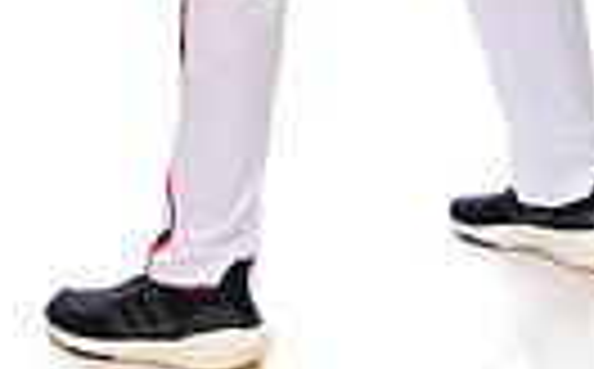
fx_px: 3539
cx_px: 436
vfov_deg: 5.7
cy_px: -522
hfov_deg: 9.6
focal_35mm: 219
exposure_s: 1/250
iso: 800
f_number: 7.1
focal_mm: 63
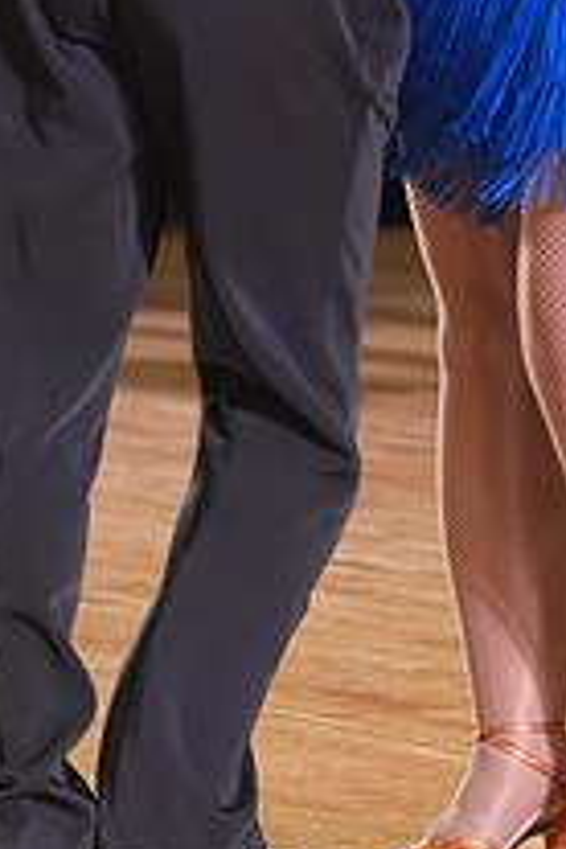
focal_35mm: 379
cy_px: -172
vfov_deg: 5.4
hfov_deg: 3.6
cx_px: 445
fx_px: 8937
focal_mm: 135
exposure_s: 1/200
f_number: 4
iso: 3200
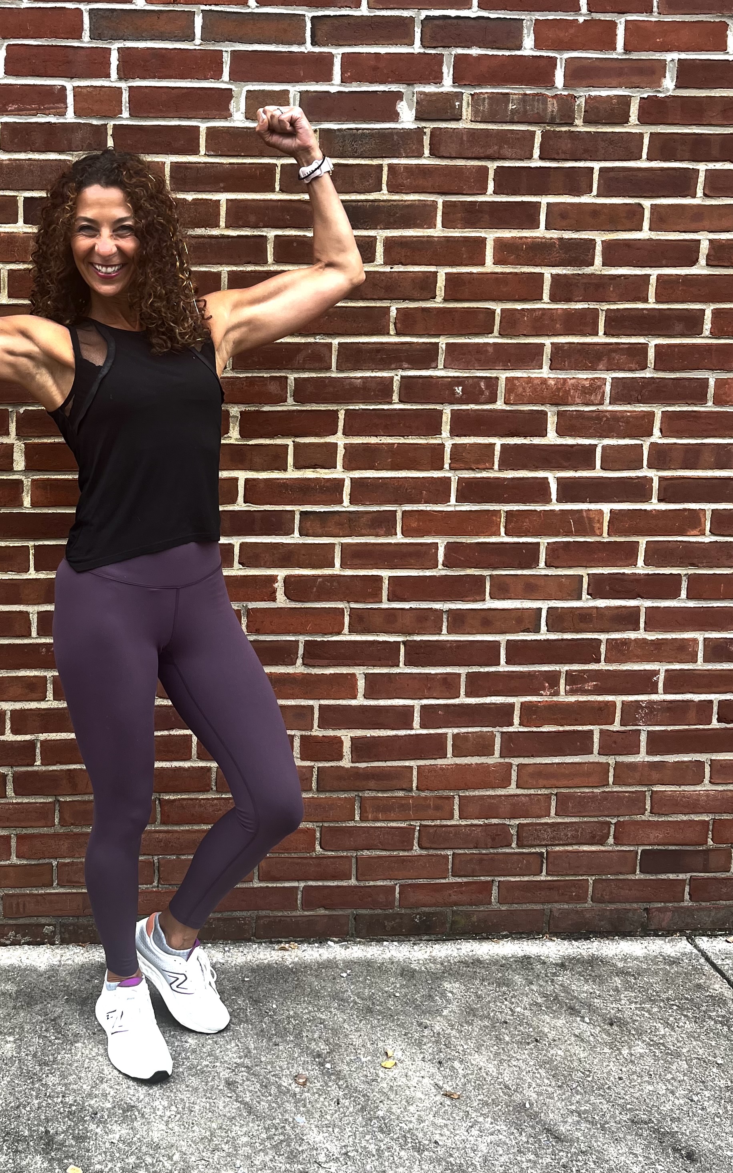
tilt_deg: -10.5
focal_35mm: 38
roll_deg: +0.5
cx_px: 157
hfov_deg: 32.7
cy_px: 491
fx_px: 1214
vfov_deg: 51.3
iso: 32
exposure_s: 1/138
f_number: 1.6
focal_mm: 5.1
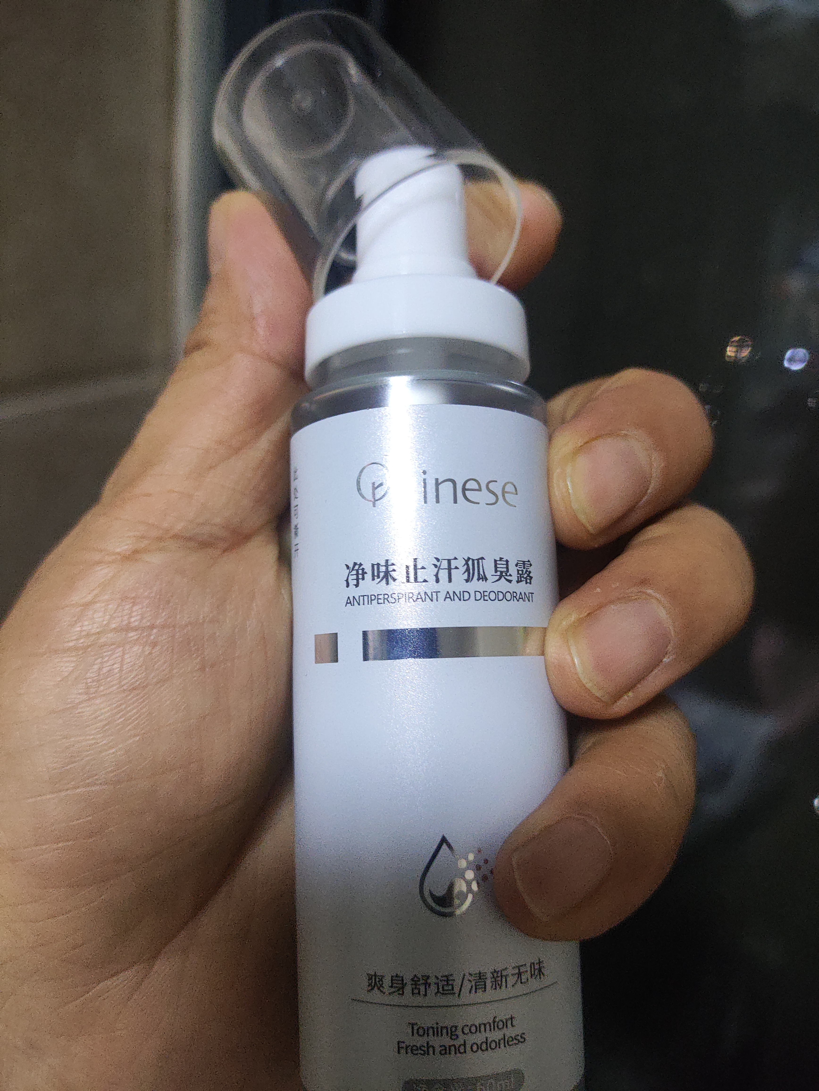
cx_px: 410
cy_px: 546
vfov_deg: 71.6
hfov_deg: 56.9
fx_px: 757
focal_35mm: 24
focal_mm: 4.68
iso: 942
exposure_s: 1/25
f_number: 1.8
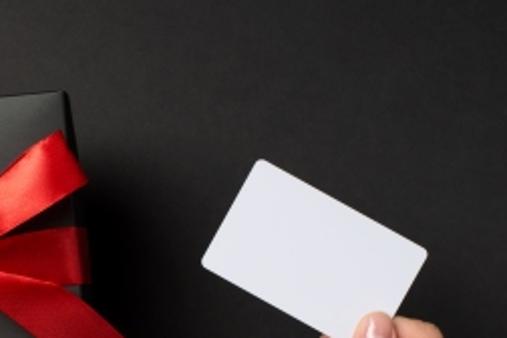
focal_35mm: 119
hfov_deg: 17.1
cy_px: 328
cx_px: 99
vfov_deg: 11.4
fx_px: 1676
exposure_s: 1/125
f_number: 8
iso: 100
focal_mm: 50
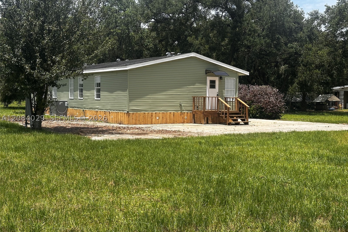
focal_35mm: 50
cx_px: 174
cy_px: 118
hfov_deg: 39.6
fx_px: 483
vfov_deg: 27.0
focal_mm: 6.86
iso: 64
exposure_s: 1/3155
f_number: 1.78
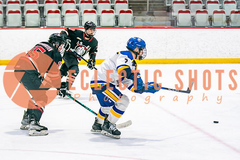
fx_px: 1063
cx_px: 125
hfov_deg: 12.9
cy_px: 99
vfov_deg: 8.6
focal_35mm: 159
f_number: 2.8
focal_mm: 85
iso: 320
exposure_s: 1/640
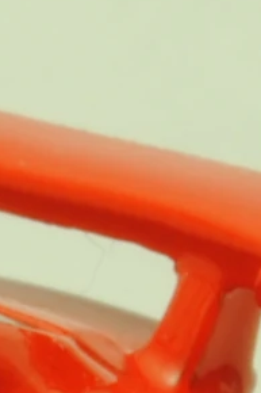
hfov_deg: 2.0
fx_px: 7523
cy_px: 625
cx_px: -726
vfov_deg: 3.0
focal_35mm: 691
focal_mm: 46
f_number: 32
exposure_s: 1.3
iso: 100
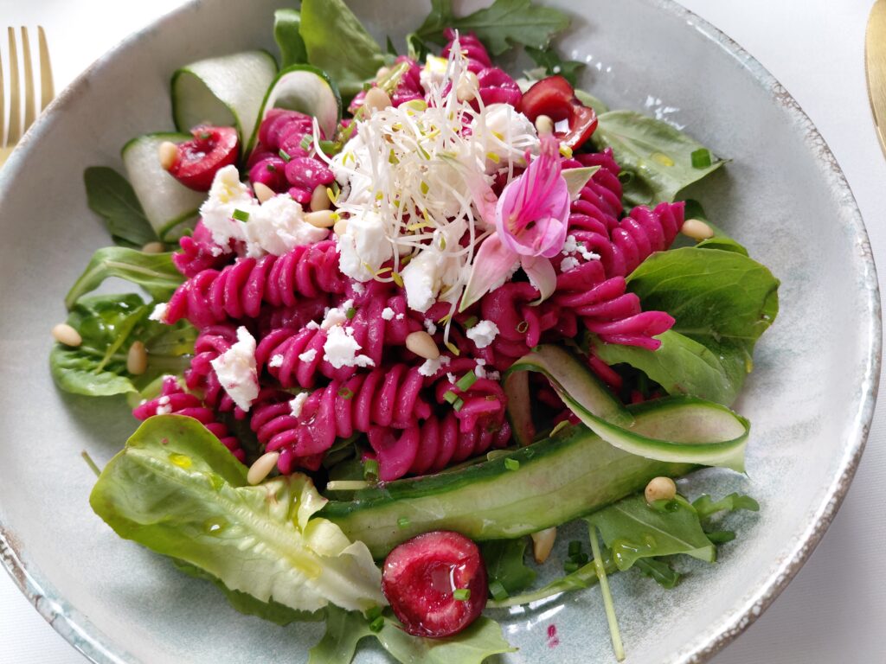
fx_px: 640
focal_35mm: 25
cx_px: 443
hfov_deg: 69.4
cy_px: 332
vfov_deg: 54.9
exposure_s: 1/100
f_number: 1.8
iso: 250
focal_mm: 4.69
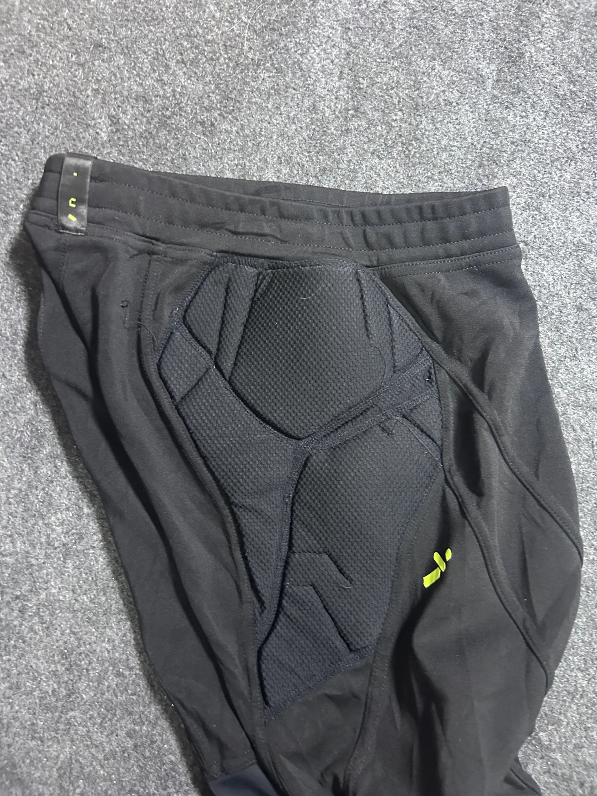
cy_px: 398
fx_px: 598
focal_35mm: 26
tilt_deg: -56.1
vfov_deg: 67.3
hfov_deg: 53.1
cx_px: 298
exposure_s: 1/33
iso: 640
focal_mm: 5.7
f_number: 1.5
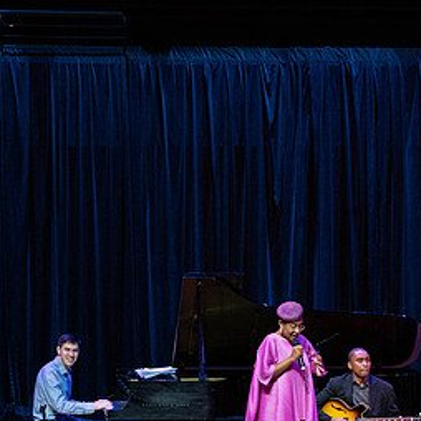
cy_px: 337
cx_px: 457
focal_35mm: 280
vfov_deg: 6.2
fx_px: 3853
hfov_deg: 6.2
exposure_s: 1/320
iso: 4000
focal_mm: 130
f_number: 8
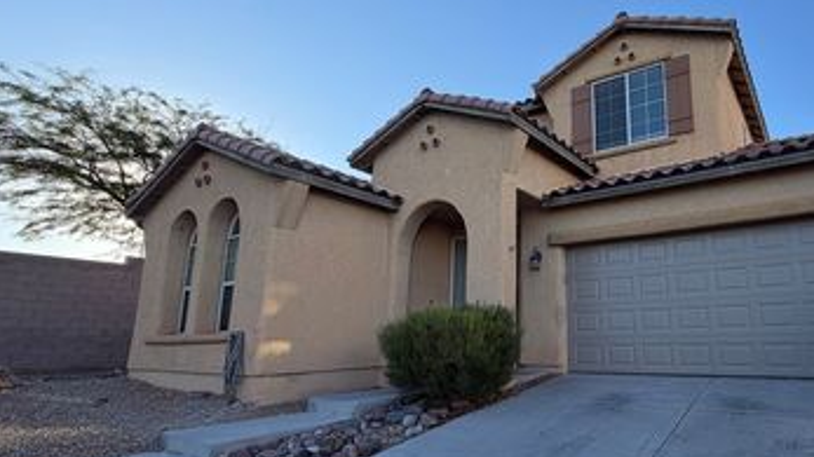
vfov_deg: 51.4
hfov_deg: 77.7
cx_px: 563
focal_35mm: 22
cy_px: 252
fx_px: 475
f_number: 2.2
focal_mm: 2.22
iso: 40
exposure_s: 1/502
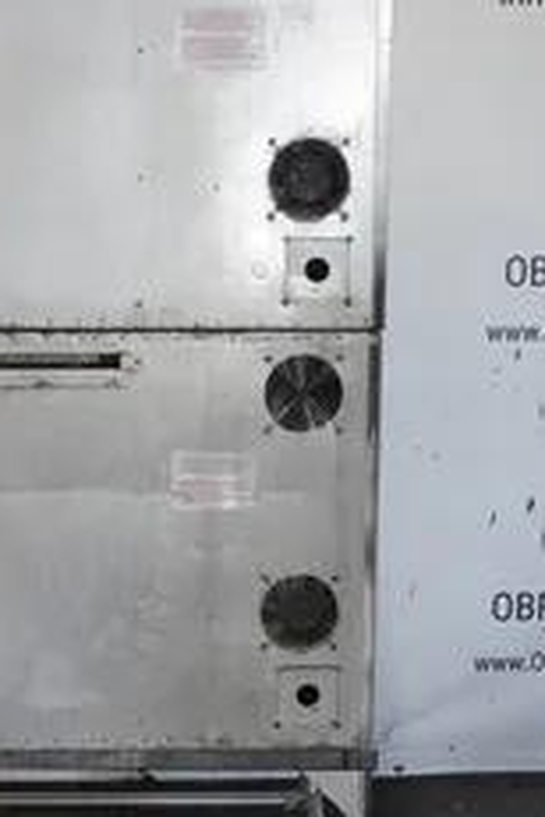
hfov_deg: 19.0
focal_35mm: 71
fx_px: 1612
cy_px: 449
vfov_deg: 28.4
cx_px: 101
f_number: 4
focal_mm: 15.28
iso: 640
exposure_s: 1/50
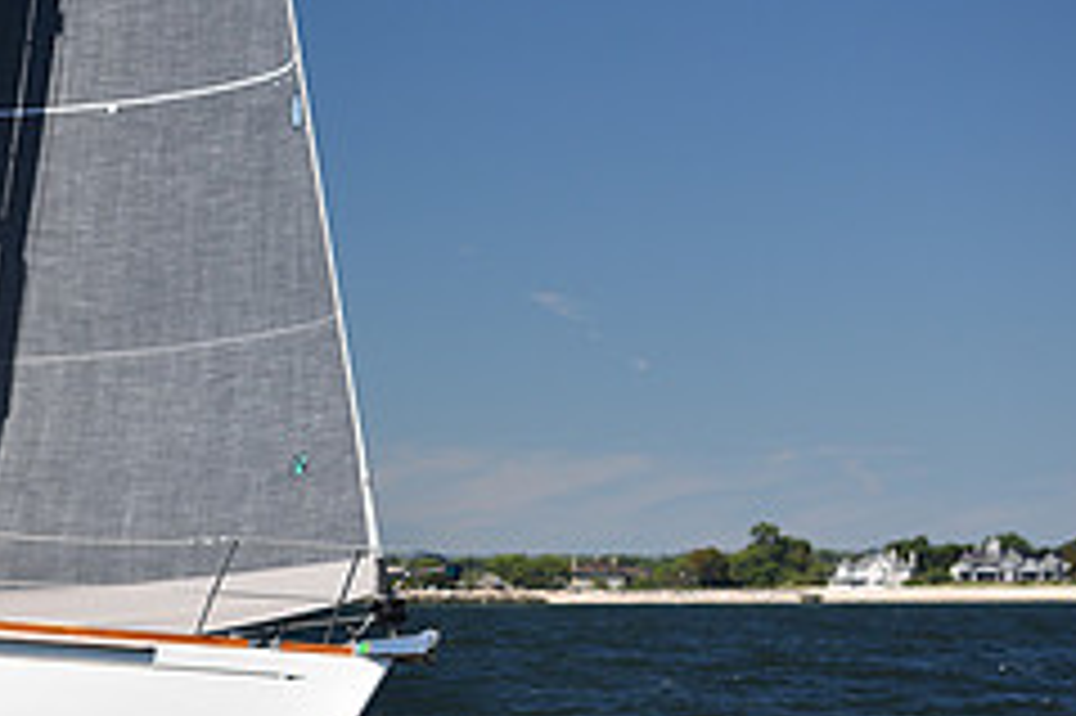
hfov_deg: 11.9
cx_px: -144
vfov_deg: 8.1
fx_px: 5077
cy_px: 538
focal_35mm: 170
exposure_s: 1/1000
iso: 200
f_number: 4
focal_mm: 70
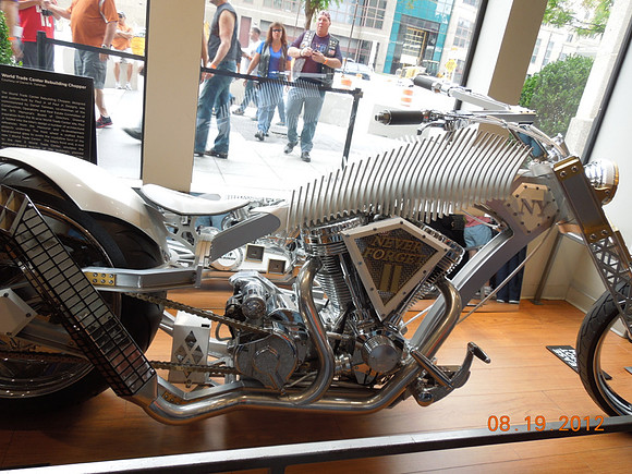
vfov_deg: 54.9
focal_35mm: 25
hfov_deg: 69.4
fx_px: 456
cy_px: 237
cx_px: 316
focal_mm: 4.5
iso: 125
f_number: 3.3
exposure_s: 1/30
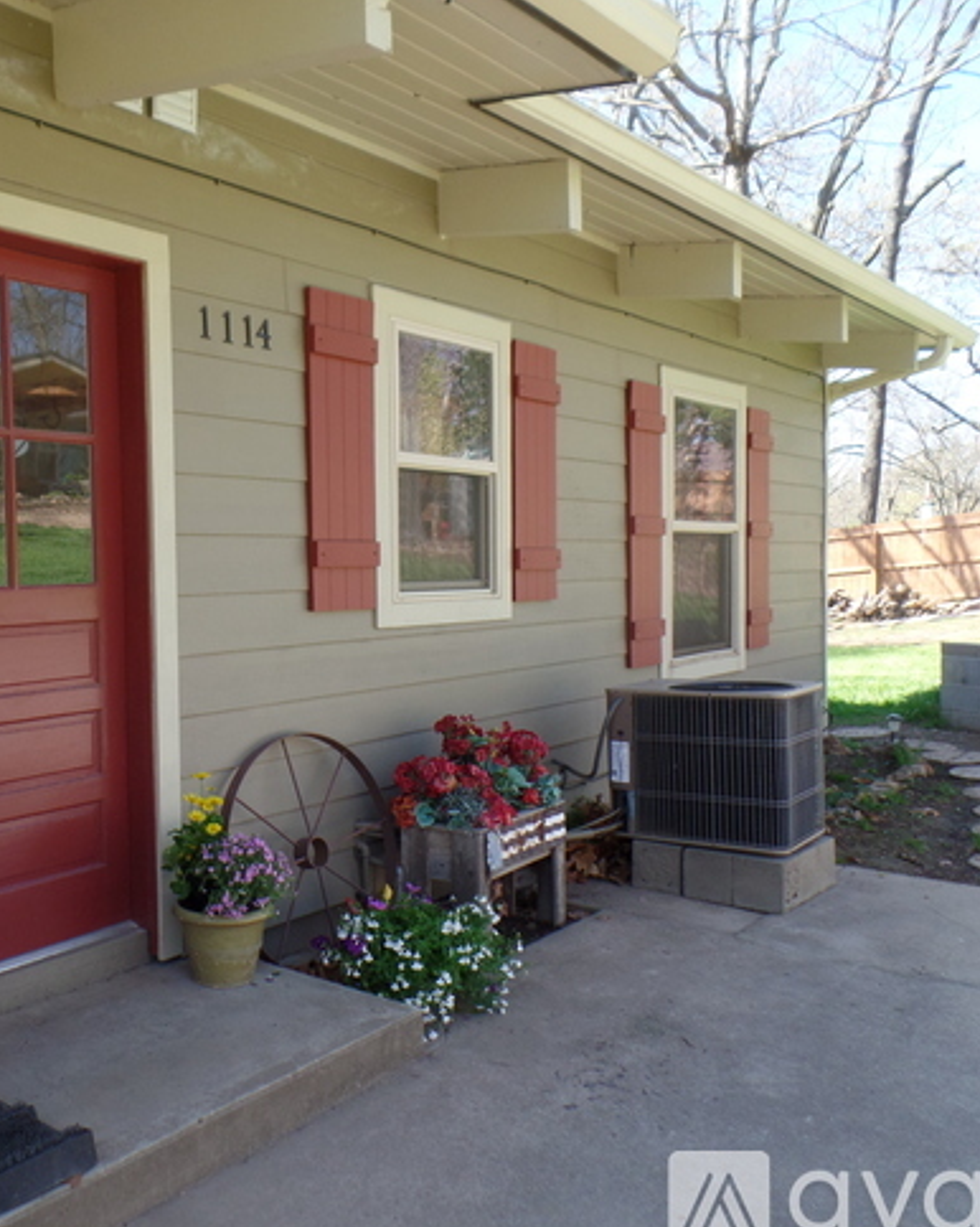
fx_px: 1125
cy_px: 617
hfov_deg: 45.3
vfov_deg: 57.2
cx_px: 232
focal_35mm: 31
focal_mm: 4.1
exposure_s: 1/125
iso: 80
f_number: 3.5
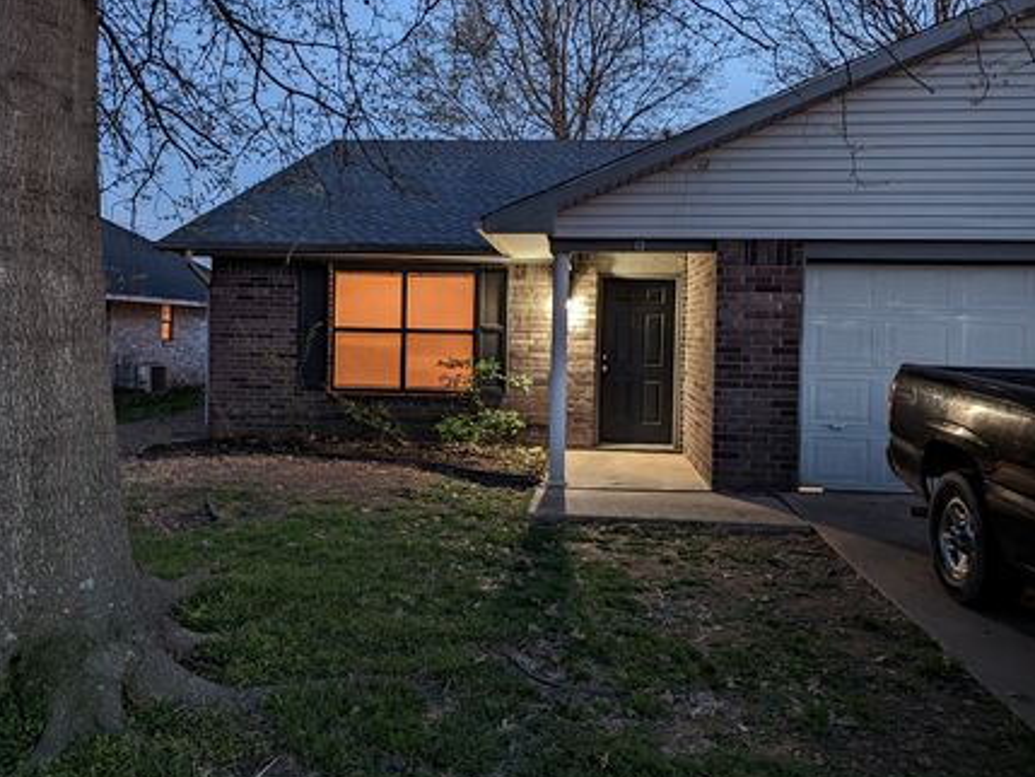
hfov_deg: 63.4
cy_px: 338
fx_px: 837
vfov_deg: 49.6
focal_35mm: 28
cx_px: 504
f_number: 1.85
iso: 999
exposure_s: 1/41.1
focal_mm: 6.81
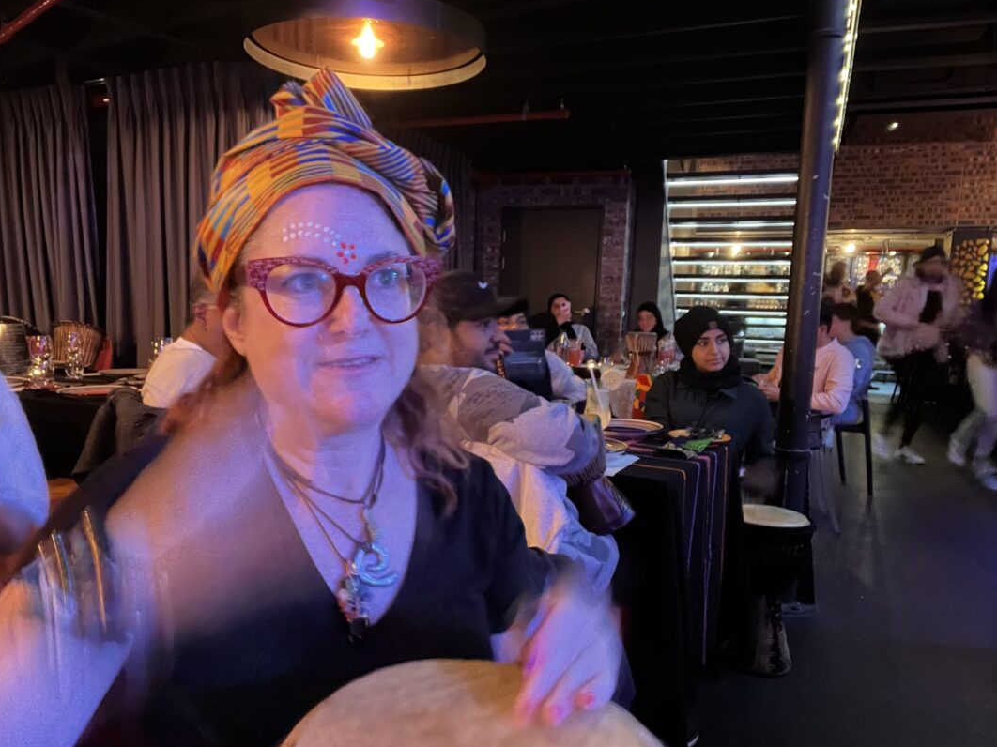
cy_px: 394
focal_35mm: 26
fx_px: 749
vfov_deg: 53.0
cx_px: 444
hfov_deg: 67.1
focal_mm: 2.71
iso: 800
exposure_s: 1/10
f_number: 2.2
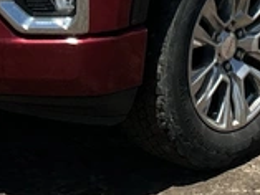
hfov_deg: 14.6
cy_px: -173
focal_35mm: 134
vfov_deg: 10.3
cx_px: 219
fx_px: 1007
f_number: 1.8
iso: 25
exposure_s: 1/2801
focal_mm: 3
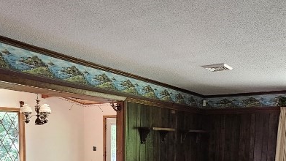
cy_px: 174
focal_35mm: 37
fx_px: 280
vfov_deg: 29.1
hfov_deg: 54.0
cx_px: 138
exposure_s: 1/30
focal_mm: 2.2
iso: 320
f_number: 2.2
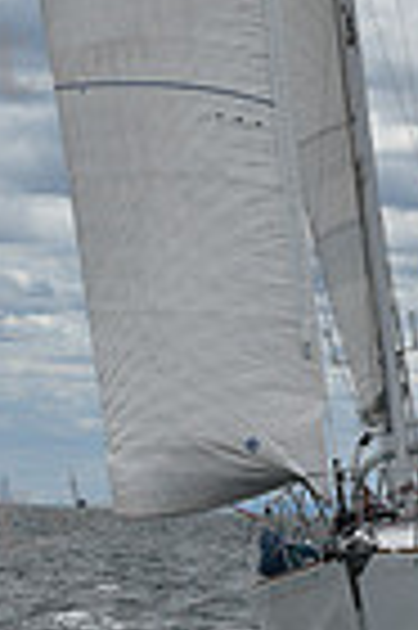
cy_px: -184
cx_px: 384
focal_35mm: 323
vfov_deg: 6.3
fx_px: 5639
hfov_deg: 4.2
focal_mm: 78
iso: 250
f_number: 11
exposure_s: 1/800
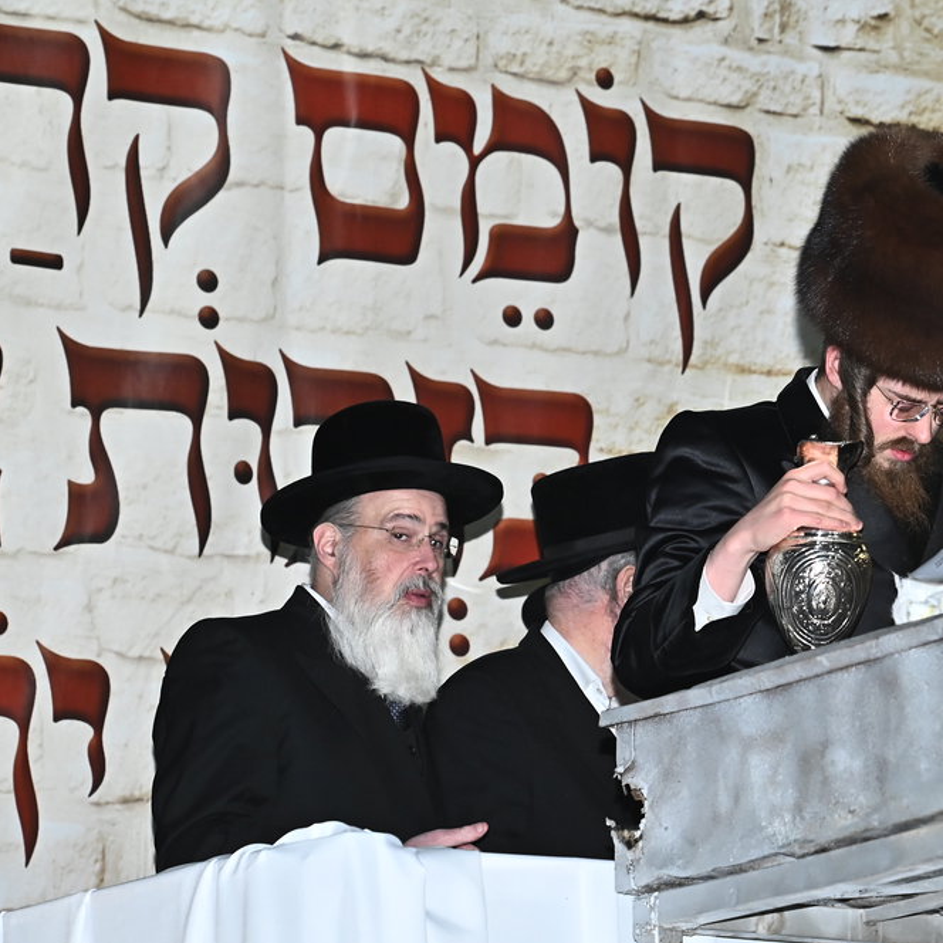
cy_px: 457
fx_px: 6072
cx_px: 960
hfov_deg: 8.8
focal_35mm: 197
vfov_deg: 8.9
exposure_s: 1/200
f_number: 7.1
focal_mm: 110
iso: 2000
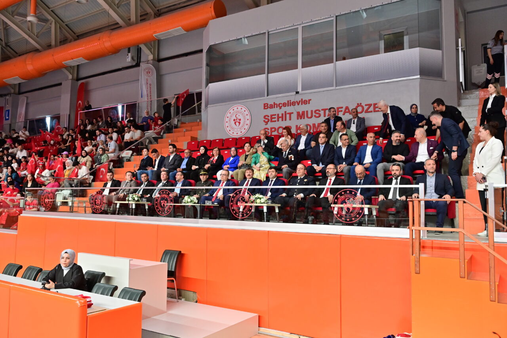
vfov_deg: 42.3
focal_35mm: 31
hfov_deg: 60.3
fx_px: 436
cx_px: 254
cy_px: 169
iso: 2200
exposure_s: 1/250
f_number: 5.6
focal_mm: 31
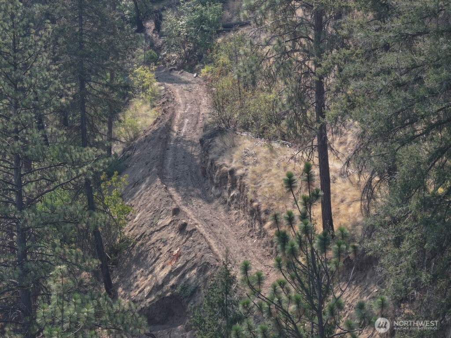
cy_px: 169
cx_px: 226
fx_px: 2163
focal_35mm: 166
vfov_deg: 8.9
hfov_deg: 11.9
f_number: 3.4
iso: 100
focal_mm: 30.71
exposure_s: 1/400
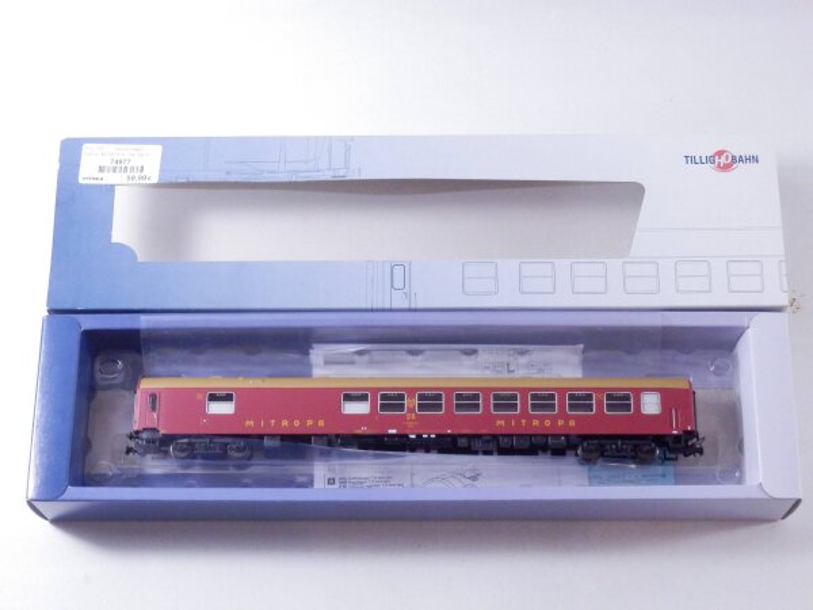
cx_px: 406
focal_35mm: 66
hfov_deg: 29.4
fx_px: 1550
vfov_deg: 22.3
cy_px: 305
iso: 1000
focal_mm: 11.9
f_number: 4.4
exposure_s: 1/160
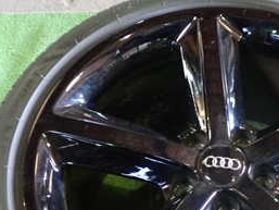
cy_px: 210
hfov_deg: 27.1
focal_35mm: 70
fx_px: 564
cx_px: 233
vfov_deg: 20.4
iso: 800
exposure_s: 1/30
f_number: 2.3
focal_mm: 5.4
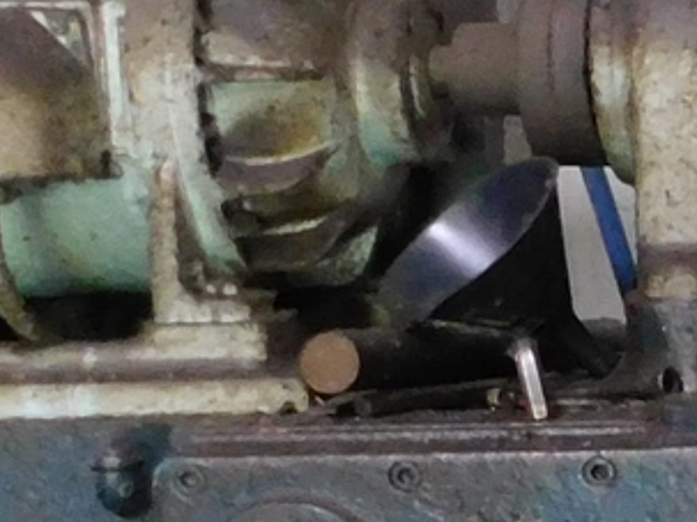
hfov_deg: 10.7
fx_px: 3059
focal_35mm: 152
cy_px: 485
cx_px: 1783
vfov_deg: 9.7
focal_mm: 4
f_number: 3
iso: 400
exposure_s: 1/13
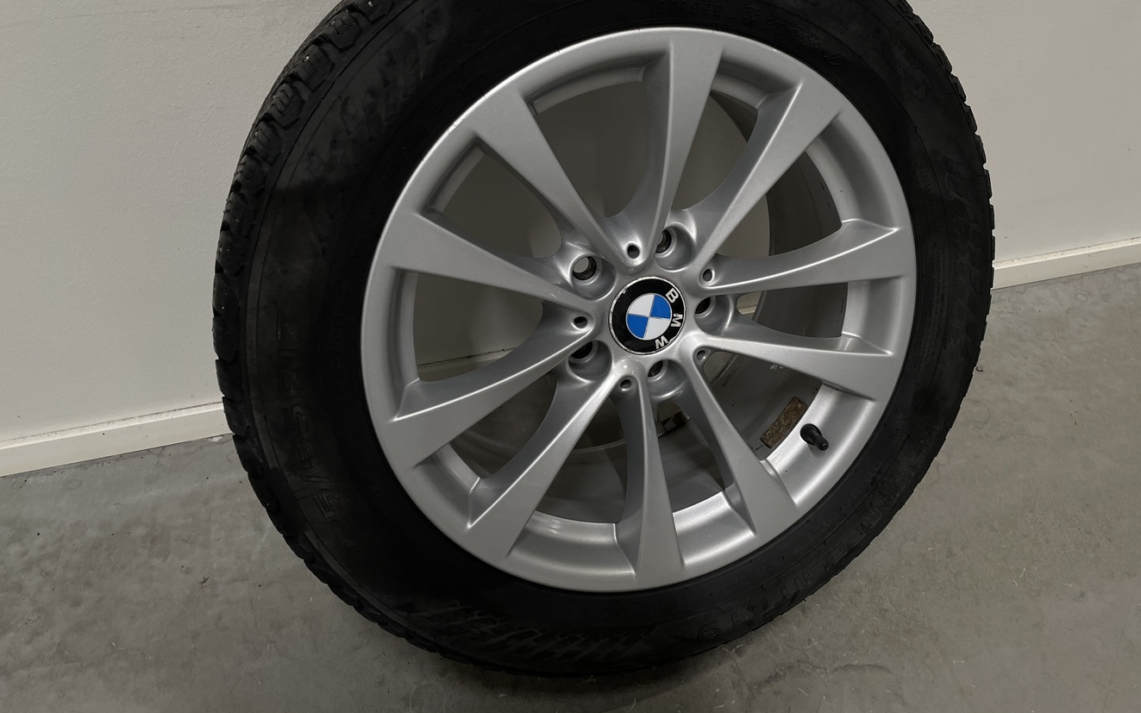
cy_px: 271
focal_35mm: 30
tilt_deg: -41.2
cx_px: 599
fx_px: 933
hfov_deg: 62.9
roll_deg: -1.7
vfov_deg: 41.6
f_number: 1.6
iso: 64
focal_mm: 4.2
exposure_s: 1/100
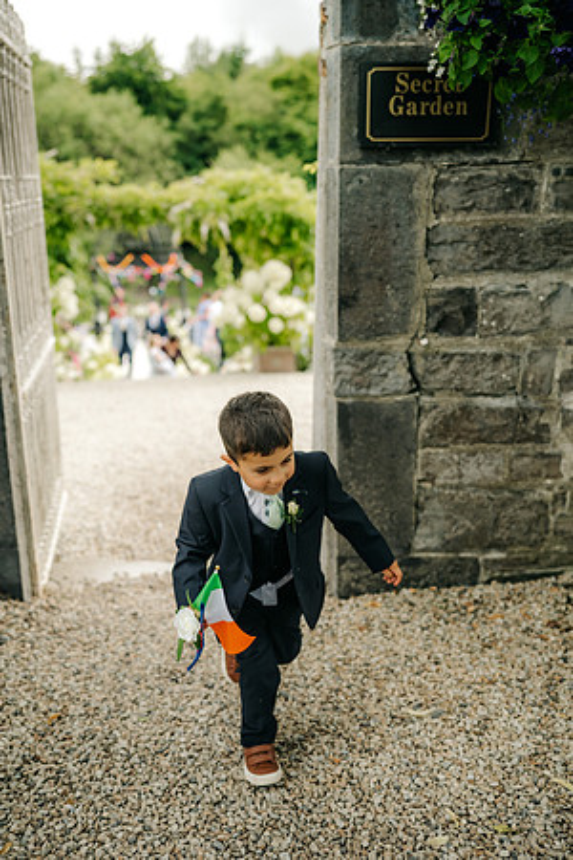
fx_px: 836
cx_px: 286
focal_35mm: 35
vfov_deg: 54.4
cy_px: 430
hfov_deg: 37.9
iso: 100
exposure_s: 1/640
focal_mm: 35
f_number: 2
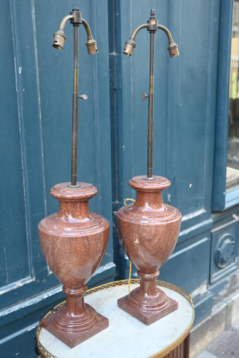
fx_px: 366
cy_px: 179
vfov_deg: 52.2
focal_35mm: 37
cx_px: 120
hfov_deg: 36.2
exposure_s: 1/125
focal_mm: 24.5
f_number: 3.8
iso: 640
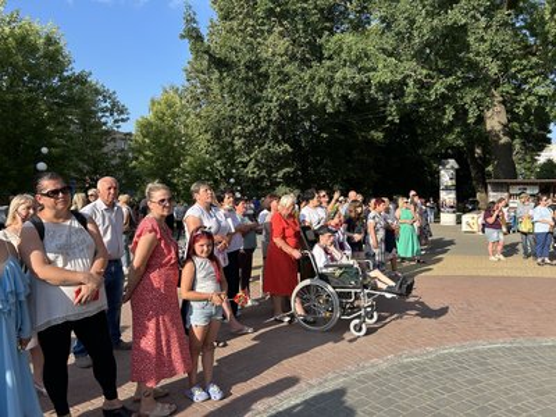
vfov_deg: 53.1
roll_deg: +0.1
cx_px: 278
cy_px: 208
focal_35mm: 26
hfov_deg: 67.3
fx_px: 418
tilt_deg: -1.3
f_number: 1.5
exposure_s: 1/2299
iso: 50
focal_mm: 5.7
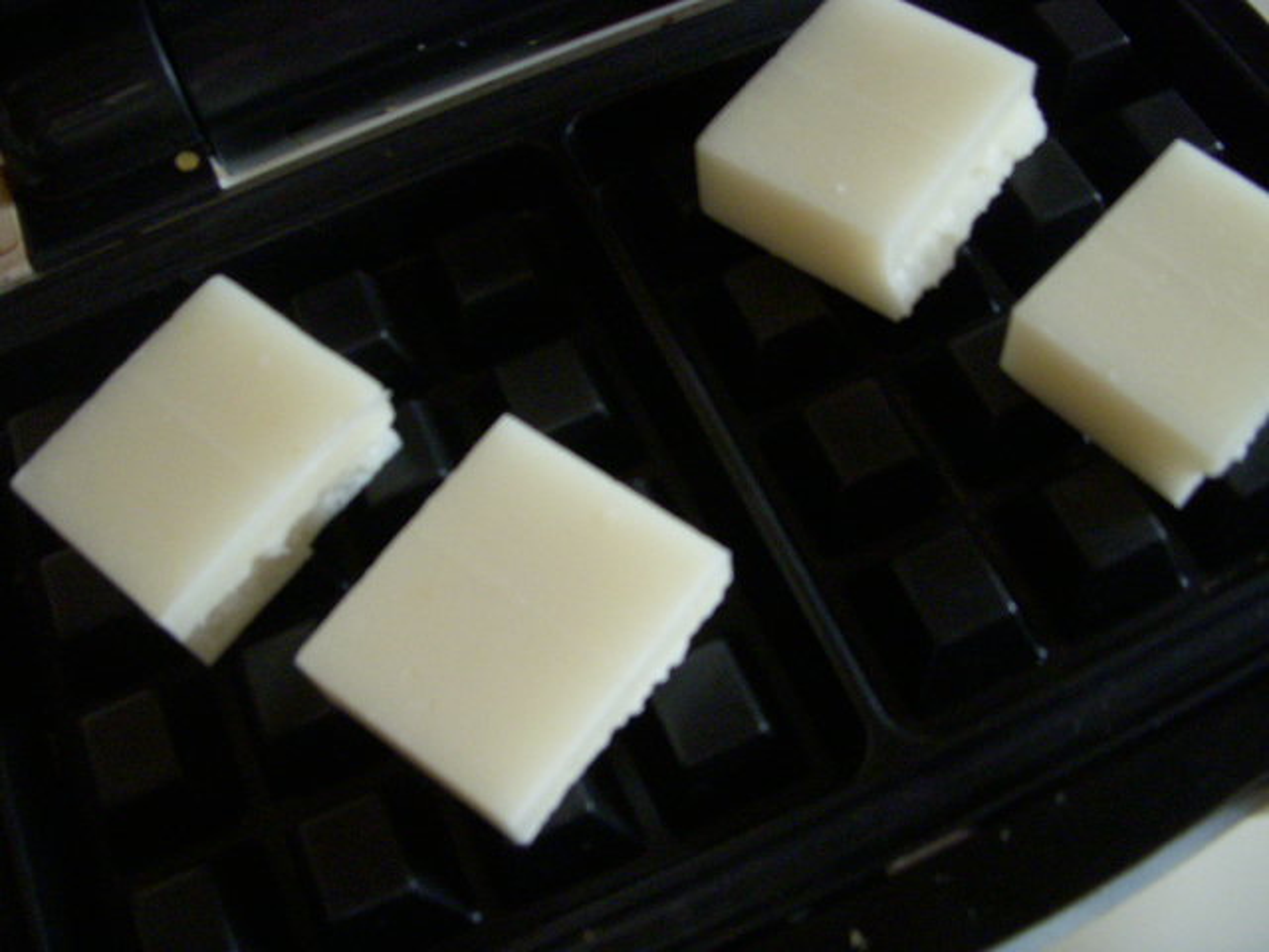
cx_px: 634
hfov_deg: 49.0
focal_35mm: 38
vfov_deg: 37.7
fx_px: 1393
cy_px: 476
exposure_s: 1/8
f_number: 3.3
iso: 320
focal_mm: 6.3
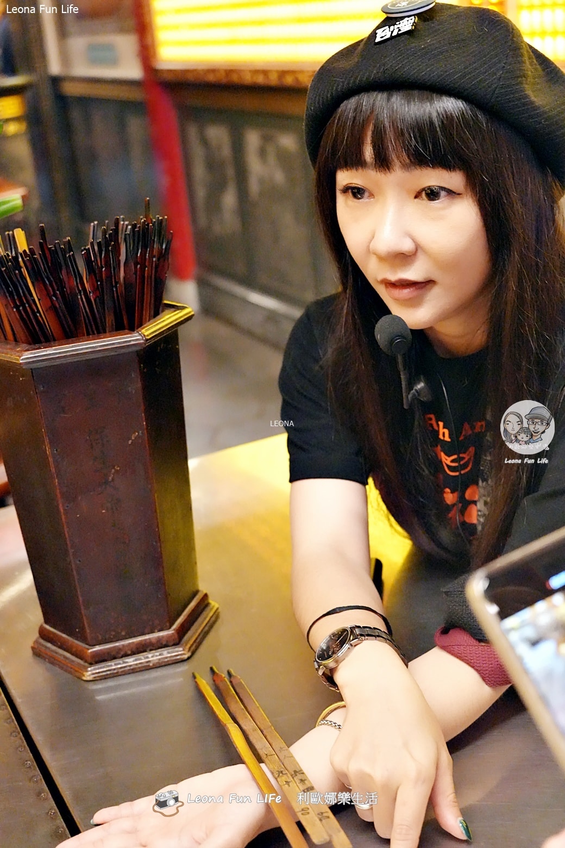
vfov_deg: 37.5
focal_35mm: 53
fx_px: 1248
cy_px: 424
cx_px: 282
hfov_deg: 25.5
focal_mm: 53
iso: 12800
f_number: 5.6
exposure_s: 1/160
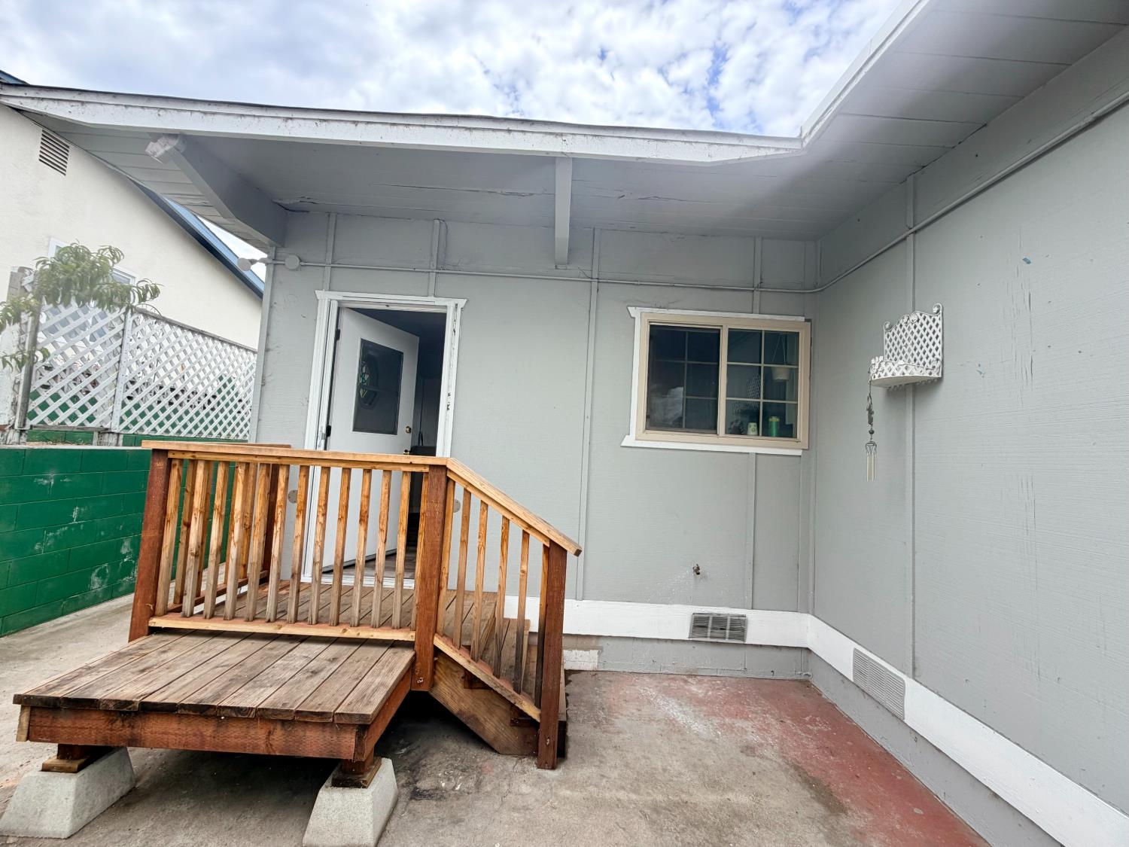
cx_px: 564
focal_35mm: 14
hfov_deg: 102.1
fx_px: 457
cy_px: 424
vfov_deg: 85.7
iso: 50
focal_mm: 2.22
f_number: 2.2
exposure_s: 1/502
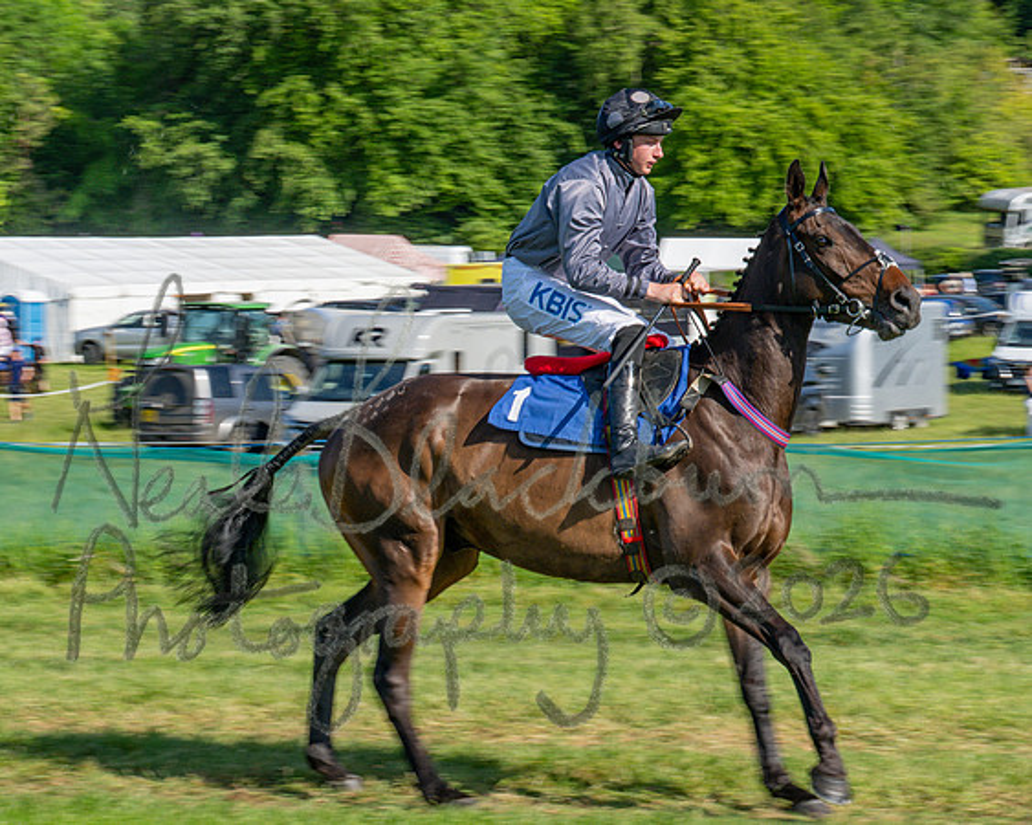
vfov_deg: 13.0
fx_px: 3612
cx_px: 516
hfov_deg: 16.3
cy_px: 412
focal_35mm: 118
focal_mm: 70
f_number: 16
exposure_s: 1/160
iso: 100
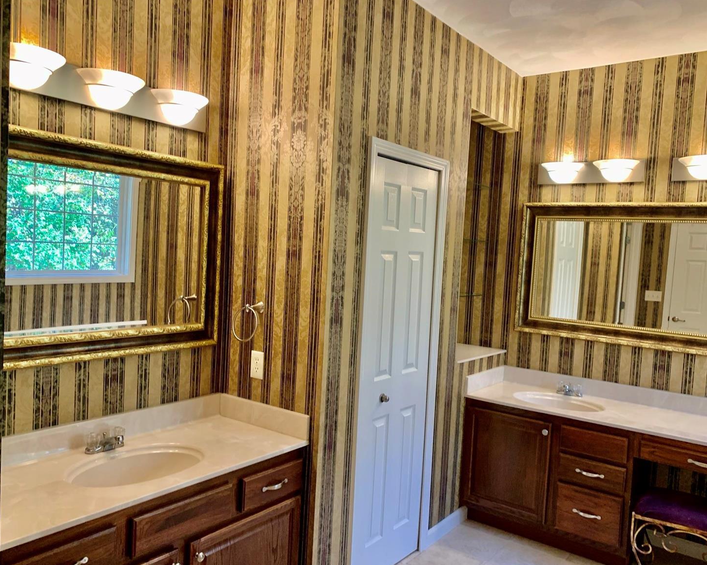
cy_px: 291
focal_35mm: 28
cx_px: 348
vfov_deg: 51.5
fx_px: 586
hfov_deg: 62.2
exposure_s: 1/60
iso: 100
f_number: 1.8
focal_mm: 4.25
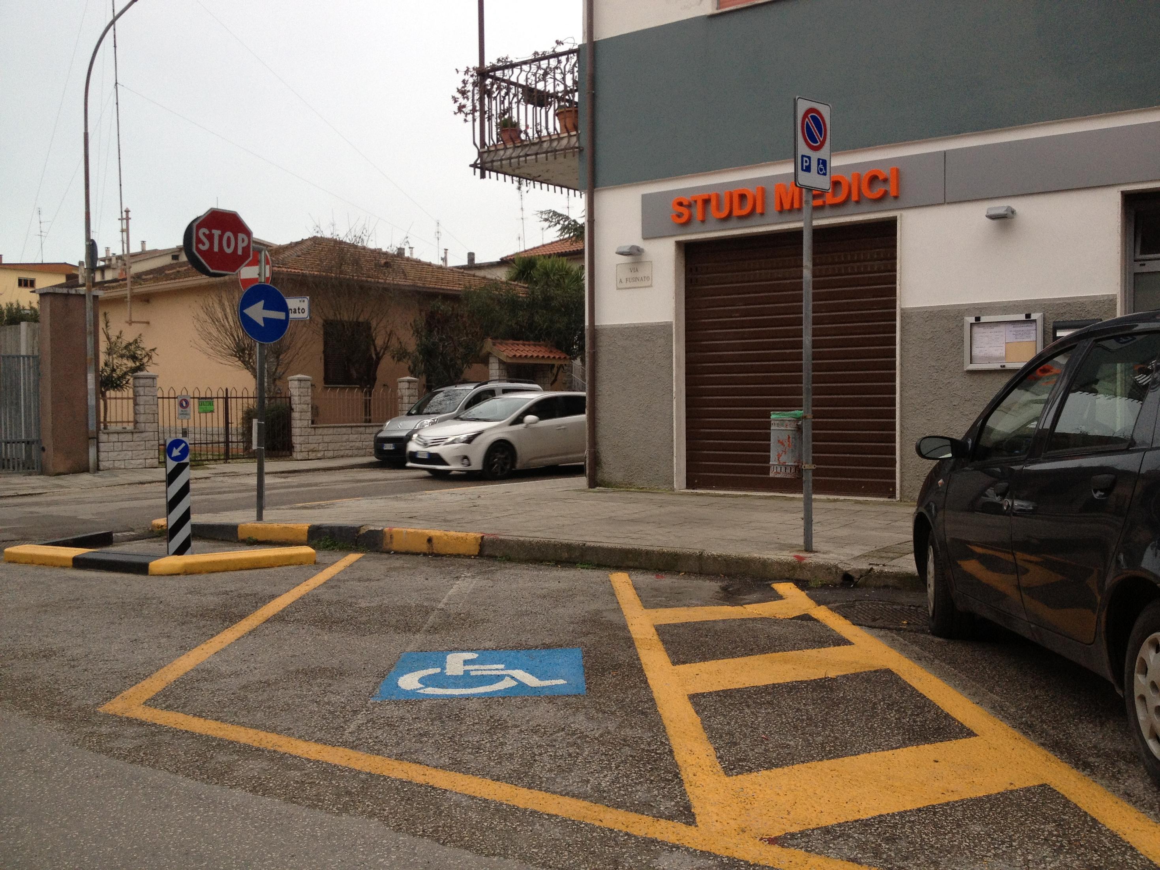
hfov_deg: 52.6
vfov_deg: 40.7
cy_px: 435
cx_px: 580
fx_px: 1173
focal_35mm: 35
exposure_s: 1/120
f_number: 2.4
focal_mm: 4.28
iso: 80
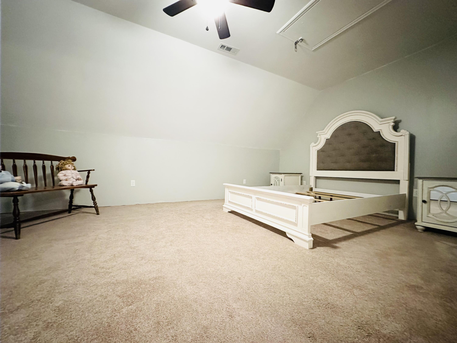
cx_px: 228
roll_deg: -0.9
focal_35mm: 14
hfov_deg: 102.1
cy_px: 172
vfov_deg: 85.7
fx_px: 185
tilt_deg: -0.5
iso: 1000
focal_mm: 2.22
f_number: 2.2
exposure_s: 1/40
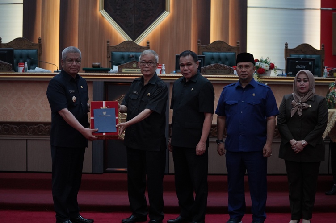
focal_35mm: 70
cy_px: 112
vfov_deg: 19.4
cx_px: 168
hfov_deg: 28.9
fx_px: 653
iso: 3200
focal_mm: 70
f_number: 2.8
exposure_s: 1/125
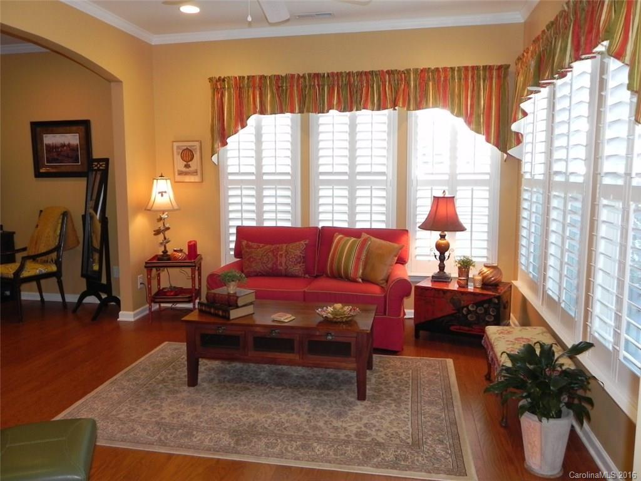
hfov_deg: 61.7
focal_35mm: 29
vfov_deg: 48.2
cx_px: 320
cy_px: 240
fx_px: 537
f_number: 2.8
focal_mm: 5.2
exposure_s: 1/33.4
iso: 160
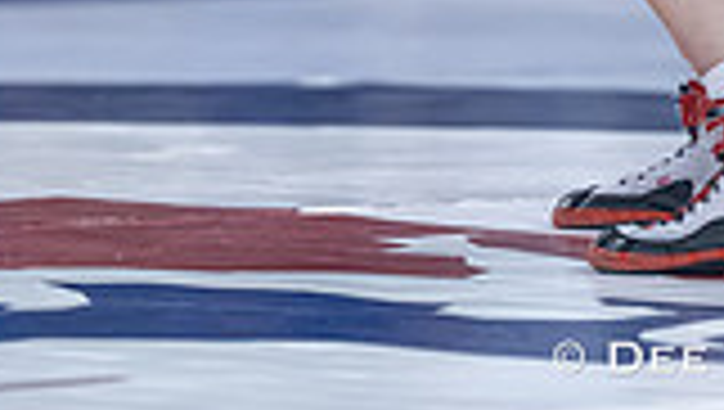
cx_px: 409
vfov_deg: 2.1
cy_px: -439
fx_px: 10878
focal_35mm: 566
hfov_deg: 3.8
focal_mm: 150
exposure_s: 1/800
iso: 2500
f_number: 2.8
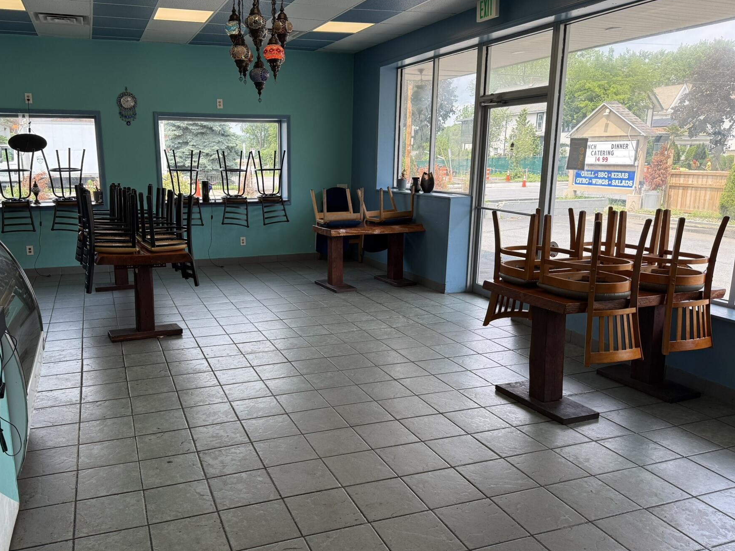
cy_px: 288
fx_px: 595
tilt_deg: -11.7
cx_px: 307
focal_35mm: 28
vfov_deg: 49.7
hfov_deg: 63.0
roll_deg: -0.2
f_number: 1.78
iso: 100
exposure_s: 1/660
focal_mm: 6.76
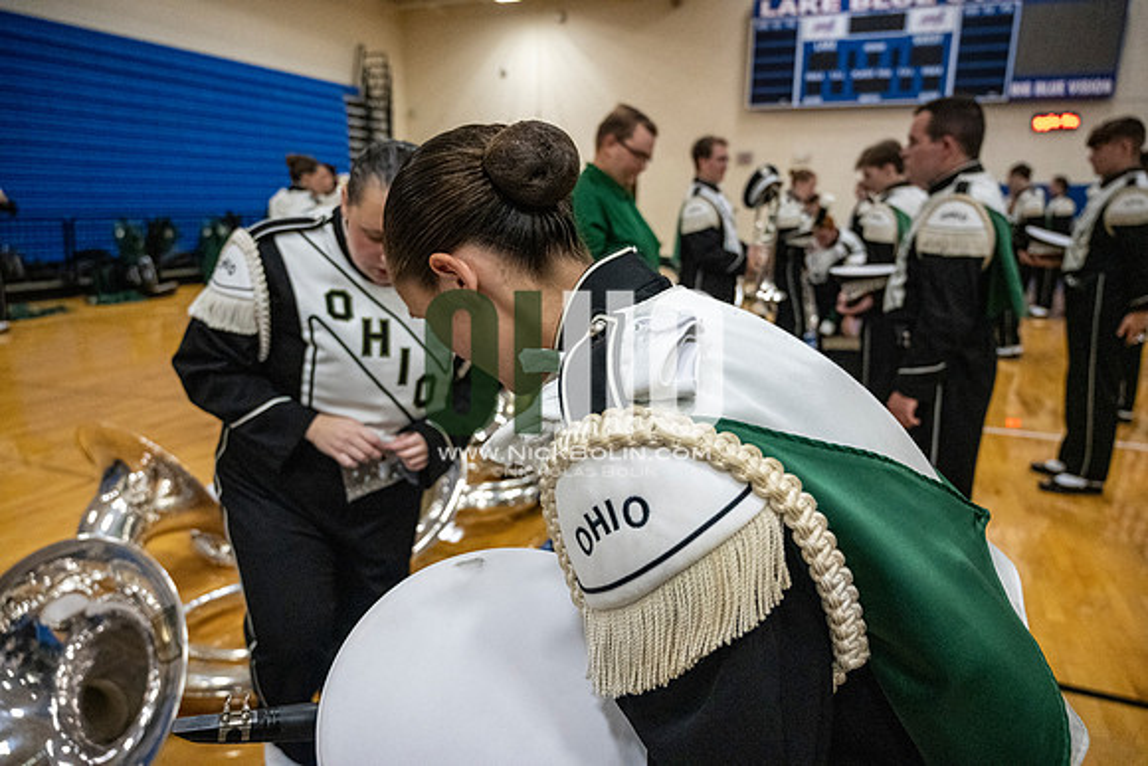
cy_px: 383
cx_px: 574
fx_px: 765
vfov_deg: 53.2
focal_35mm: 24
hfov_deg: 73.7
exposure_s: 1/800
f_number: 4
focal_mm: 24
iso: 8000
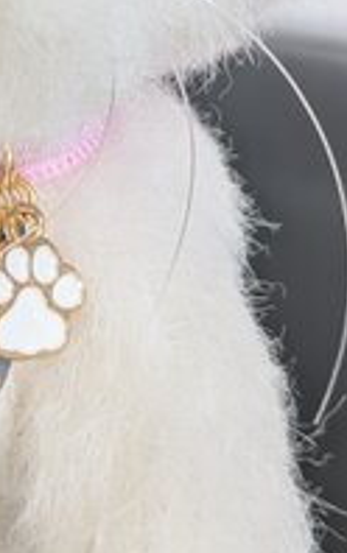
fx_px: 1722
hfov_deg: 11.4
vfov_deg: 18.1
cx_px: -8
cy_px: 103
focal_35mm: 114
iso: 105
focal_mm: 5.43
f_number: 1.89
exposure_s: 1/40
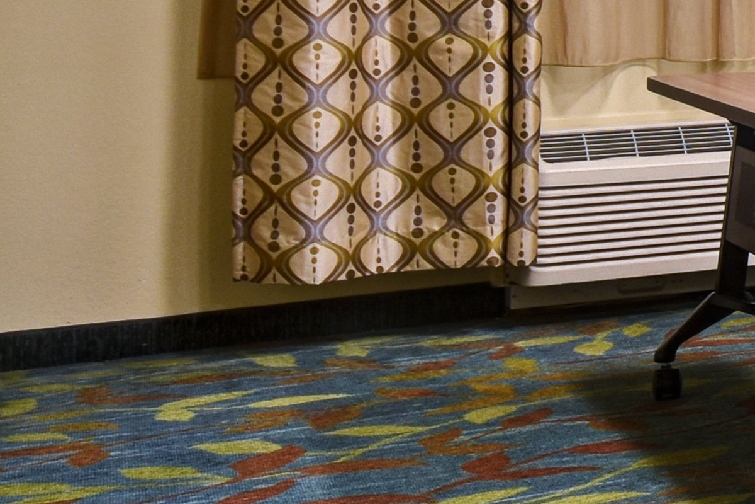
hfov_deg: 16.3
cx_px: 1493
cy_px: 76
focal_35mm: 98
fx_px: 2045
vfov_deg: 13.9
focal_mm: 13
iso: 250
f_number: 7.1
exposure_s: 1/8
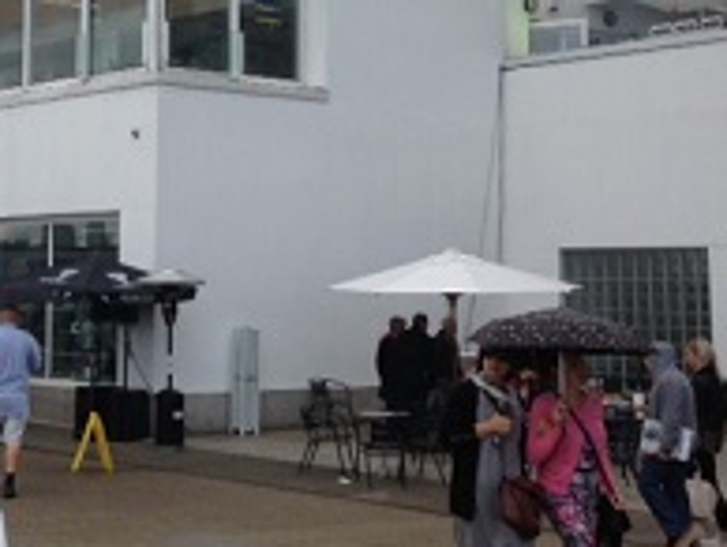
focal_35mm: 68
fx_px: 1430
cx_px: 127
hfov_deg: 27.8
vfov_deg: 21.4
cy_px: 124
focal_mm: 4.13
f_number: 2.4
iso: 50
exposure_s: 1/733
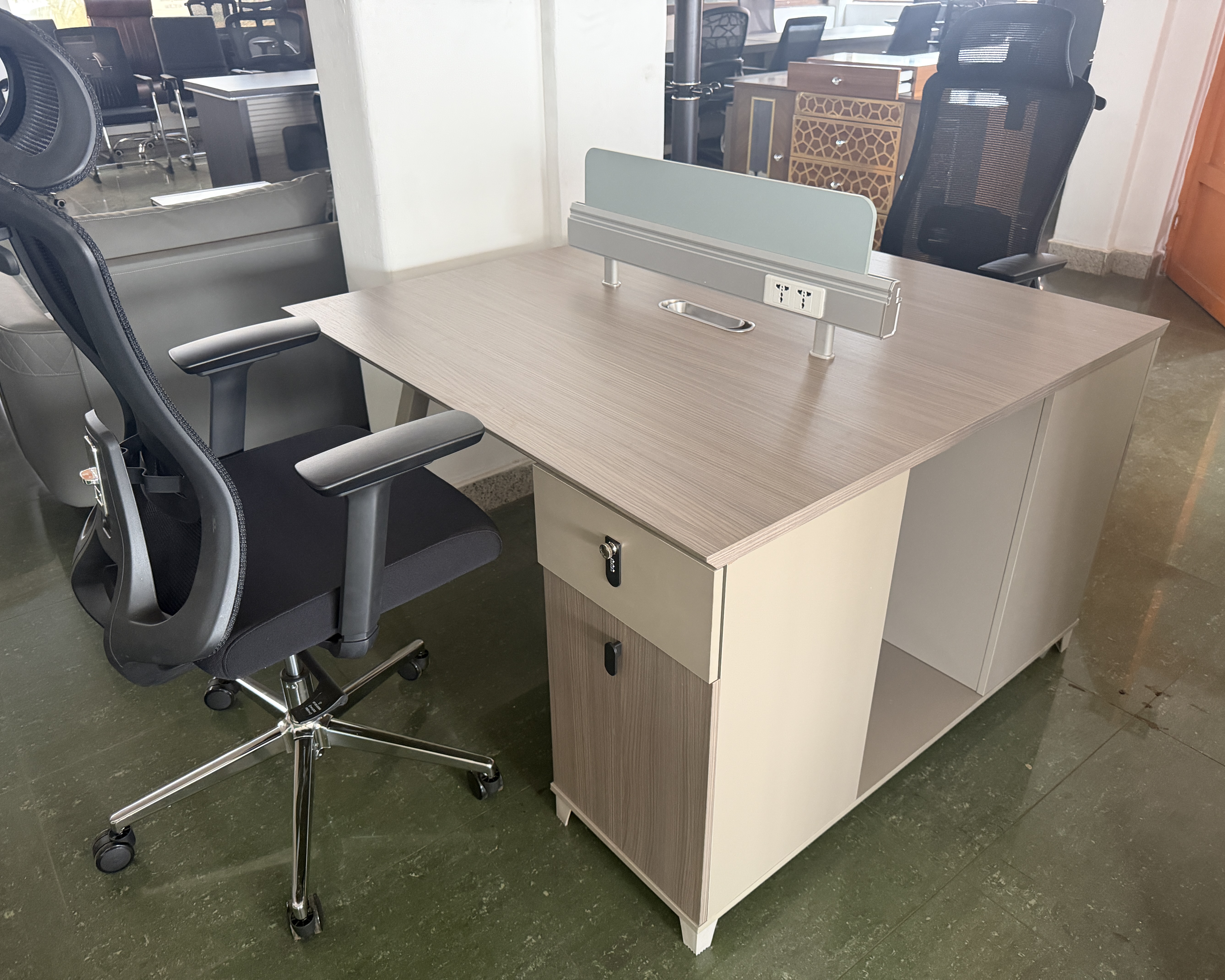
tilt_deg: -29.9
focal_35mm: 25
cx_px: 599
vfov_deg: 56.8
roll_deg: +1.1
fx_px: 906
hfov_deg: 68.1
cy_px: 490
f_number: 1.78
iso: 500
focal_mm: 6.76
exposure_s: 1/60
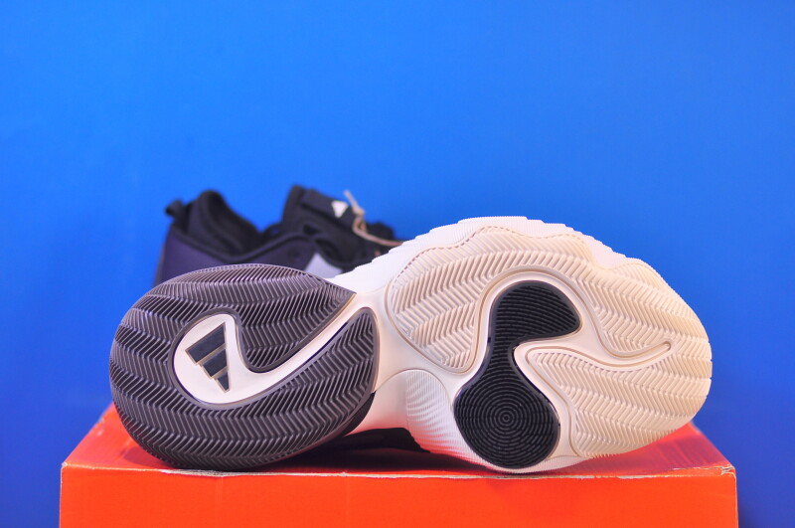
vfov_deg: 18.1
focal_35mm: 75
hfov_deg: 27.0
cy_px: 264
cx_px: 398
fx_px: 1654
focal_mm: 50
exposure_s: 1/320
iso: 250
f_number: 2.2
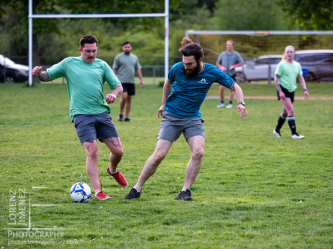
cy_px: 125
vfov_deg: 6.7
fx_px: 2127
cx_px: 170
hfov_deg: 9.0
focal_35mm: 221
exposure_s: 1/1000
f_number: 2.8
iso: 1000
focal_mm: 106
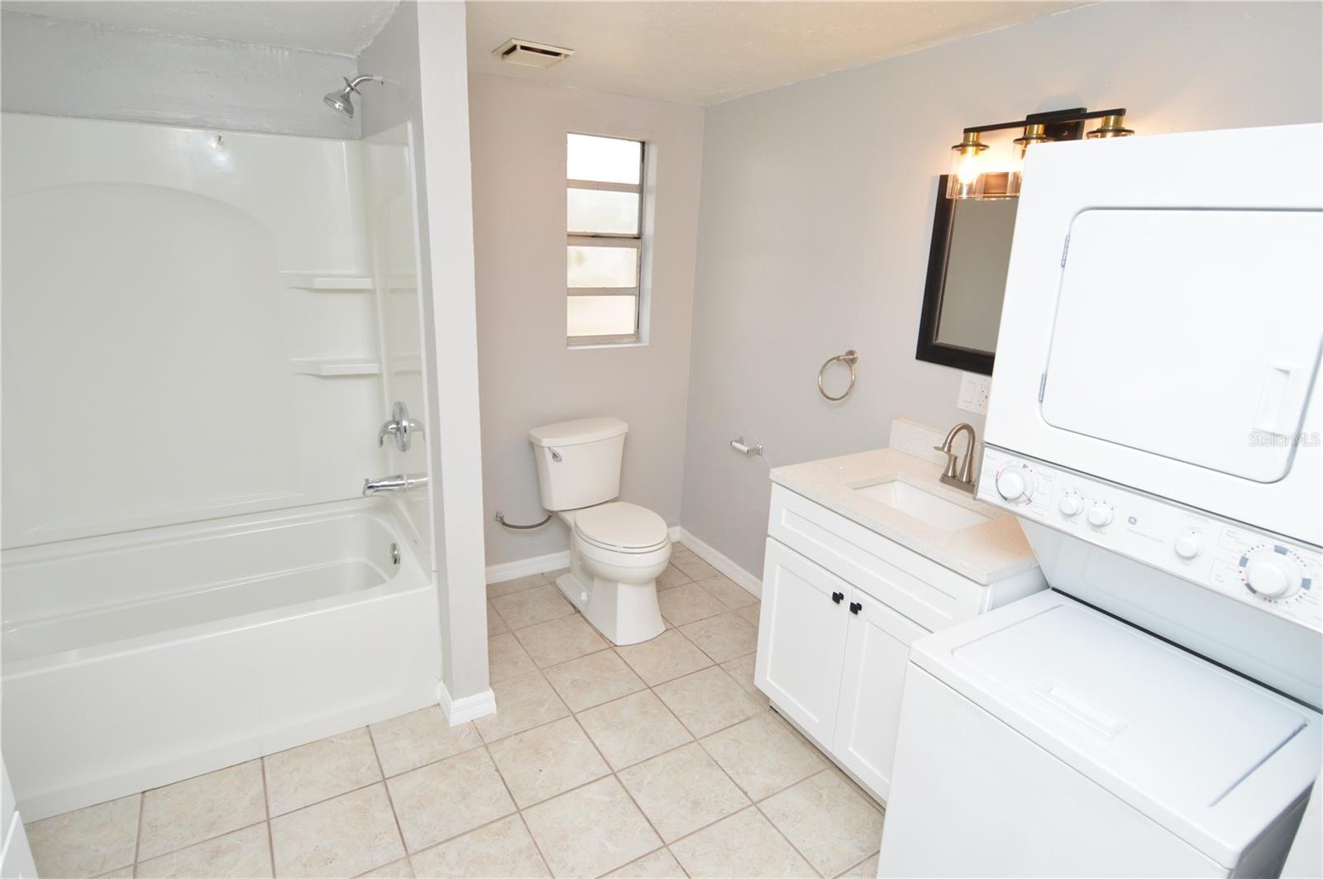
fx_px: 661
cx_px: 662
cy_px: 440
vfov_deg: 67.3
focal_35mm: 18
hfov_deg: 90.1
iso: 400
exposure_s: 1/100
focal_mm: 12
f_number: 5
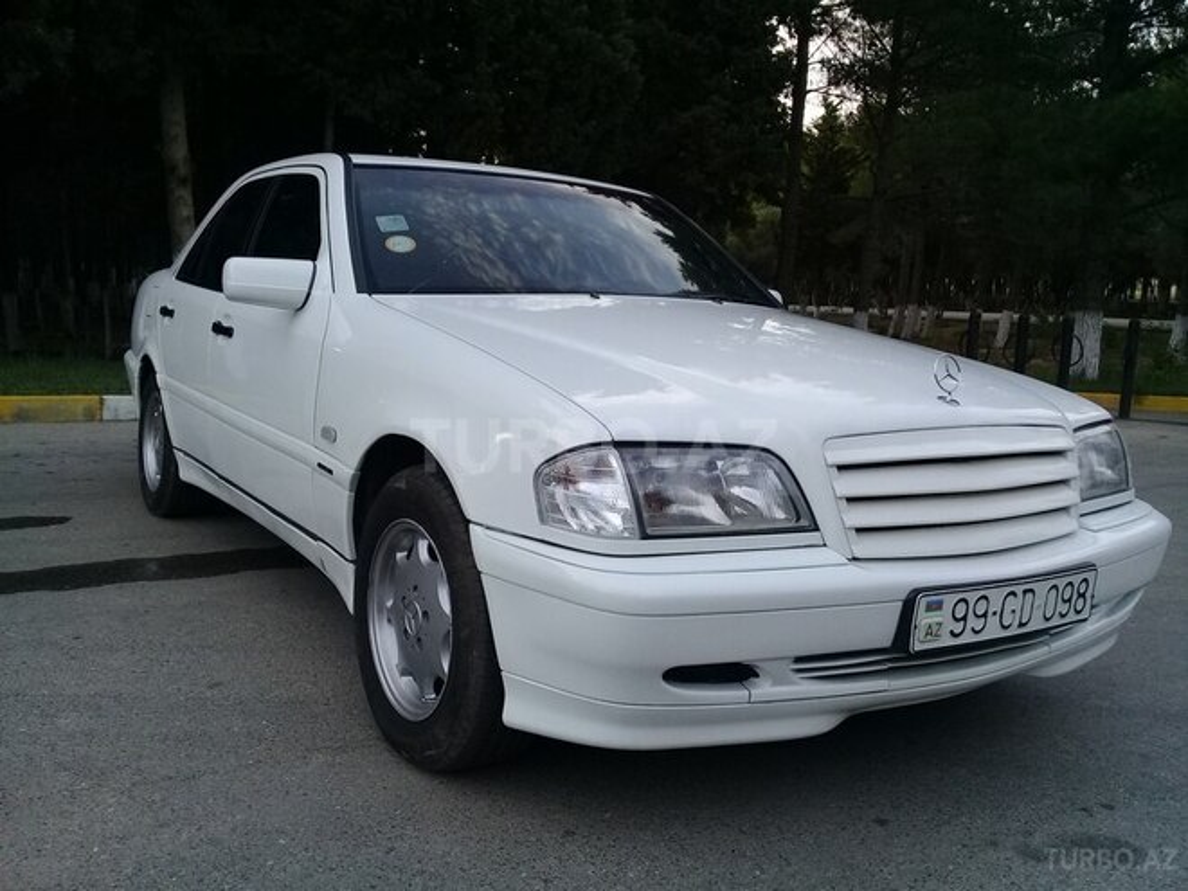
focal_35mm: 31
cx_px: 594
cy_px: 446
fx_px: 1064
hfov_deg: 58.4
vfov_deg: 45.4
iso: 50
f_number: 2.2
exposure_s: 1/150
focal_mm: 3.3
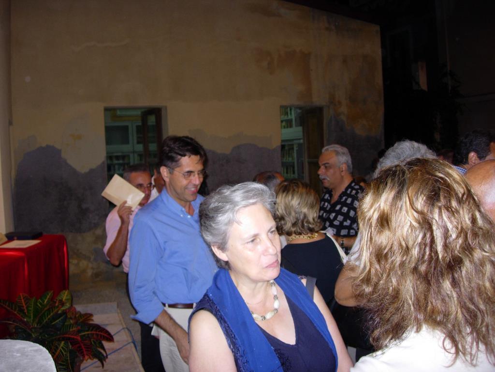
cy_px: 186
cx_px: 248
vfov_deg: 37.7
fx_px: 543
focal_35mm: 38
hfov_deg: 49.0
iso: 79
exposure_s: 1/64
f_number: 2.8
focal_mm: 7.8
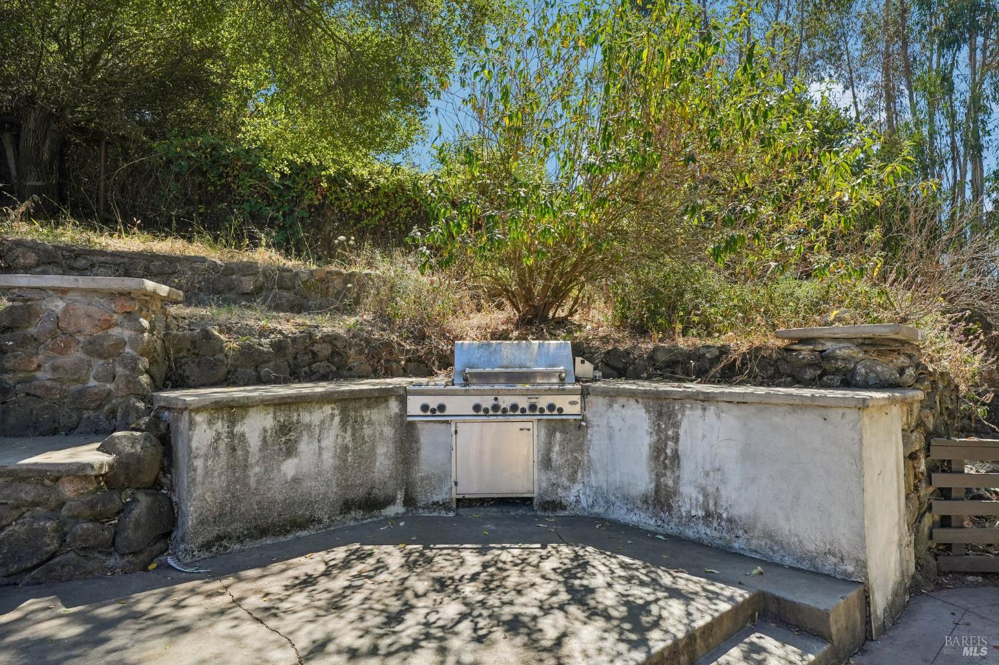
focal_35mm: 22
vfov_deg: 57.4
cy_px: 332
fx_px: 607
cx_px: 500
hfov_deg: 78.9
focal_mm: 21.9
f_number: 8
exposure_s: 1/640
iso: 640
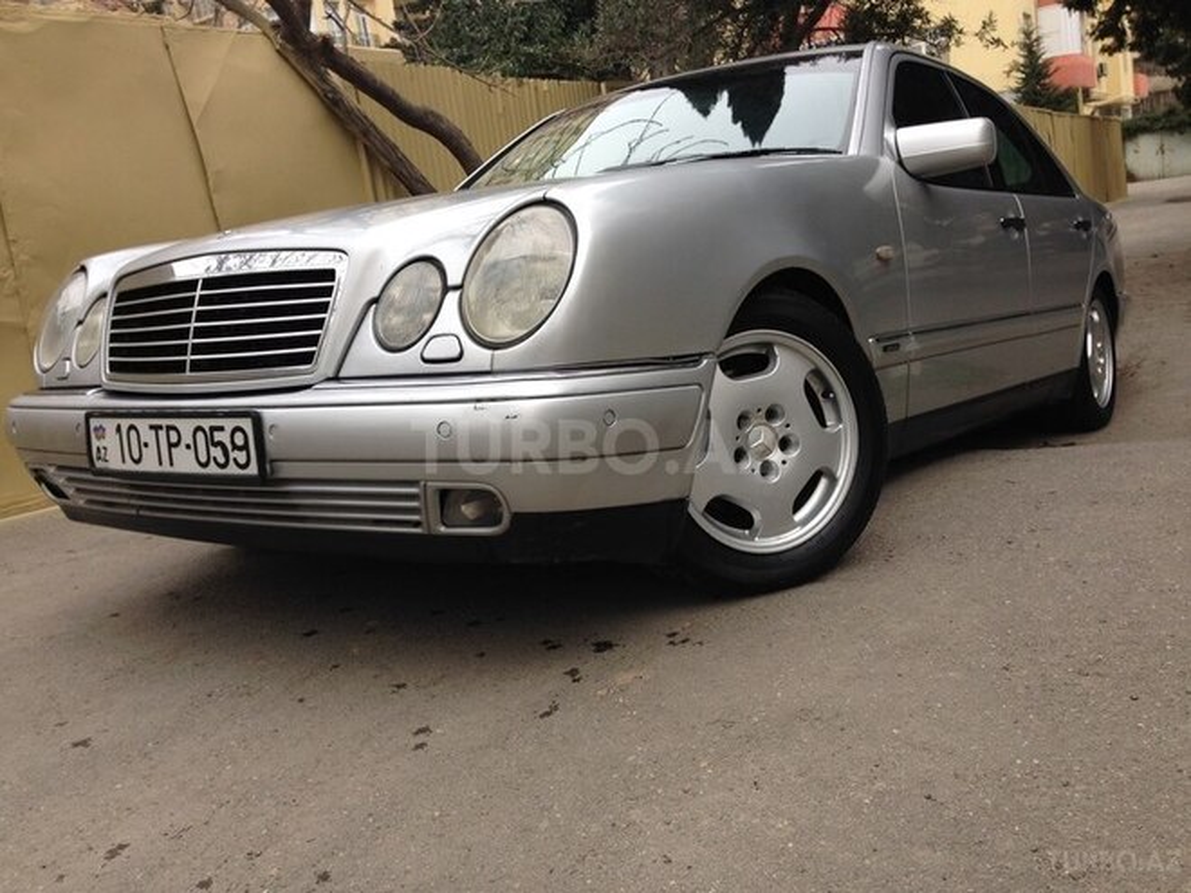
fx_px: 1135
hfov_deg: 55.4
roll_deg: +8.8
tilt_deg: -11.9
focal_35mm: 33
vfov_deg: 42.9
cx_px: 596
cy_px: 446
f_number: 2.4
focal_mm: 4.12
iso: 50
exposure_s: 1/267
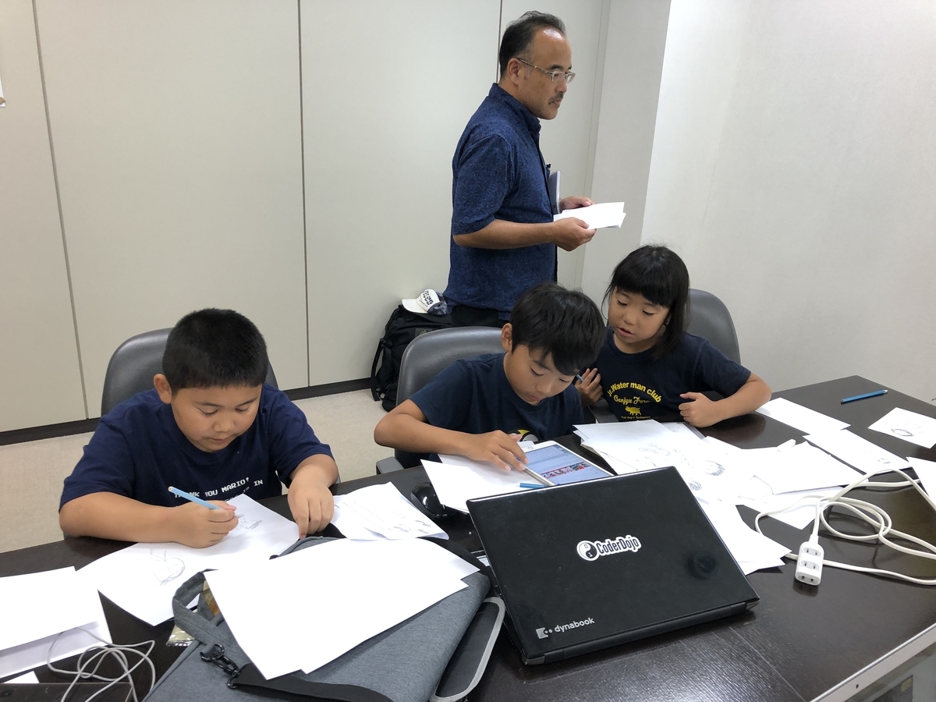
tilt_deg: -18.6
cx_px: 468
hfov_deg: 63.4
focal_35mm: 28
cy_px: 351
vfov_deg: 49.7
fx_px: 757
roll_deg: -3.4
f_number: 1.8
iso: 40
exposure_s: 1/30
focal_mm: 3.99
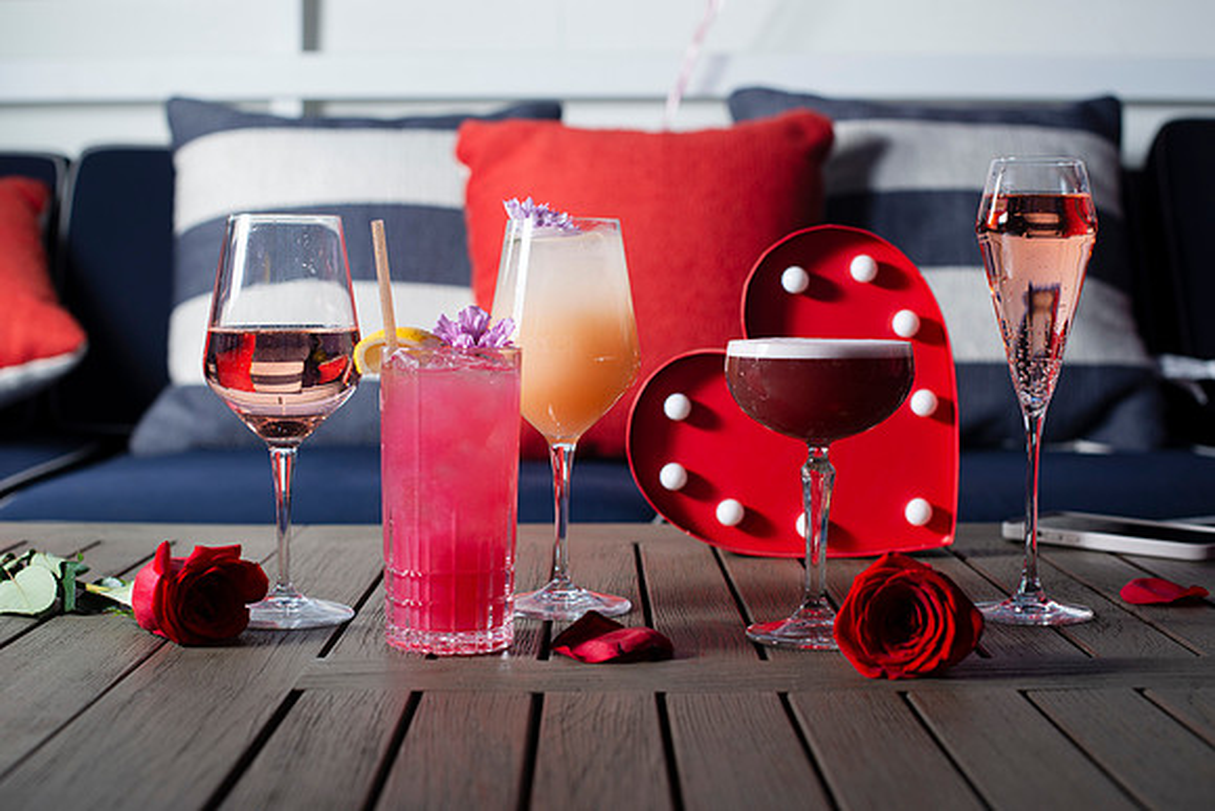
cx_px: 608
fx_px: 1718
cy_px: 409
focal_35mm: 51
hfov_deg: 38.9
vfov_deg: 26.5
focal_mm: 50
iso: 200
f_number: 4.5
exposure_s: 1/250
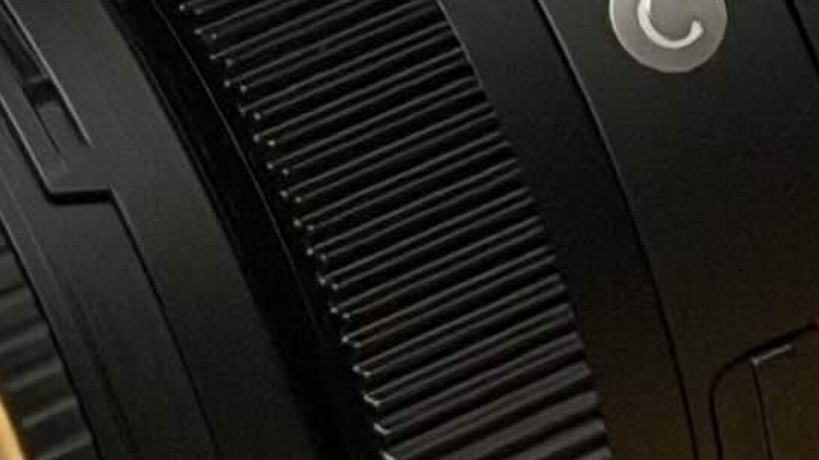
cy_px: -614
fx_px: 8467
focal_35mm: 390
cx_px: 1428
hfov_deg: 5.5
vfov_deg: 3.1
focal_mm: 6.76
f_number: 1.78
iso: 500
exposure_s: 1/40
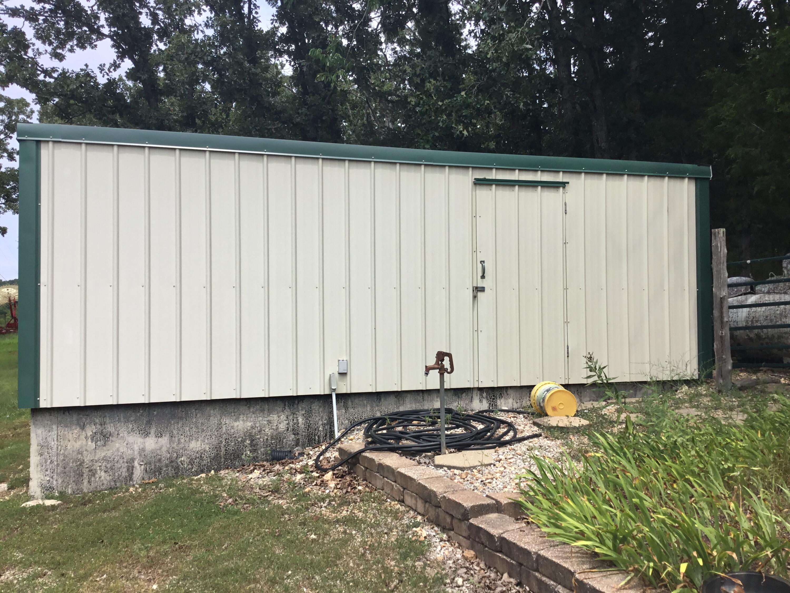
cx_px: 395
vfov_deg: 45.4
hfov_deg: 58.4
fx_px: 707
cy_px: 296
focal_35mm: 31
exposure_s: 1/867
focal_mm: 3.3
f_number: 2.4
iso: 25
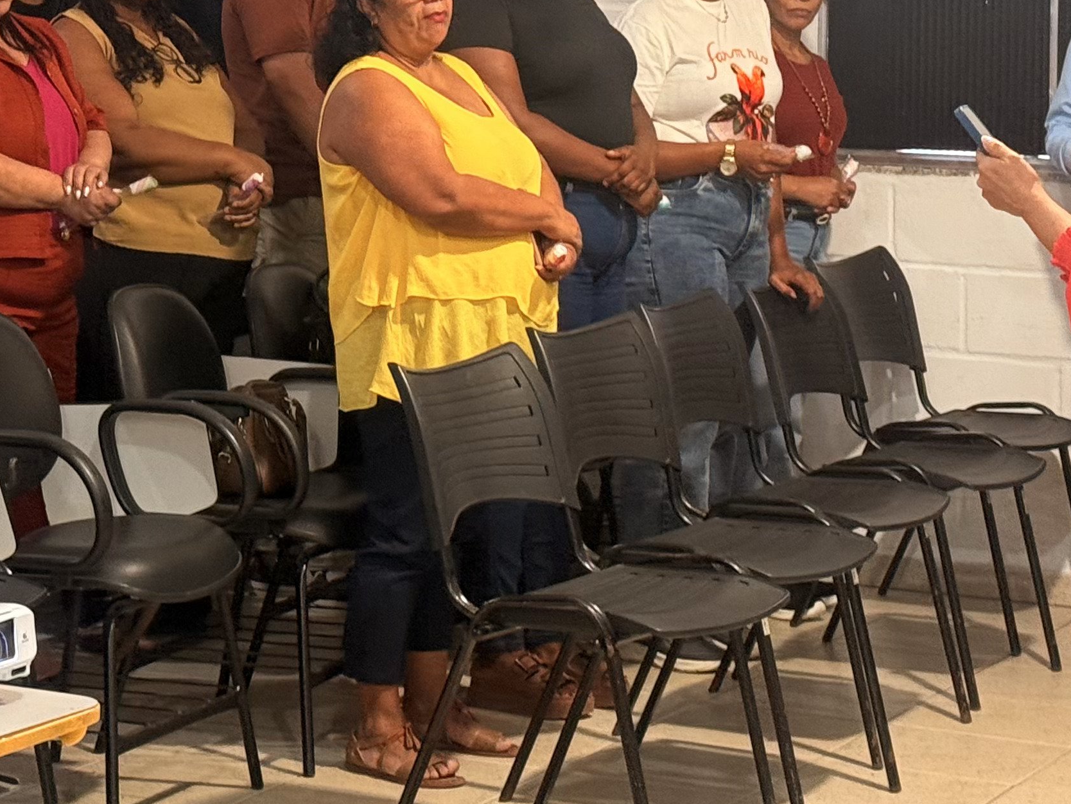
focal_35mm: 116
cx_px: 244
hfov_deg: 16.9
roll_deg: -0.9
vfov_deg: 12.6
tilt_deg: +0.0
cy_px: -3
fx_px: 3589
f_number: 1.78
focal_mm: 6.76
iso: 160
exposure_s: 1/60
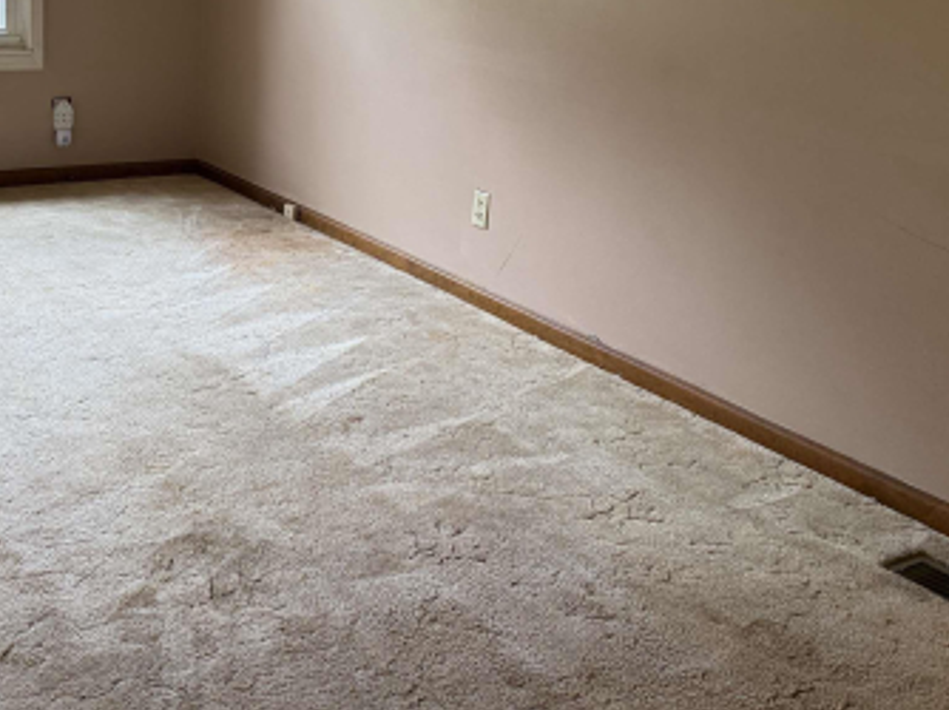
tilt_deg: -15.1
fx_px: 1315
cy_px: 219
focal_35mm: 48
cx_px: 212
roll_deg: -1.7
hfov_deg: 38.4
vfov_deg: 29.9
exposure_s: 1/239
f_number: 1.78
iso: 160
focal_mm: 6.76
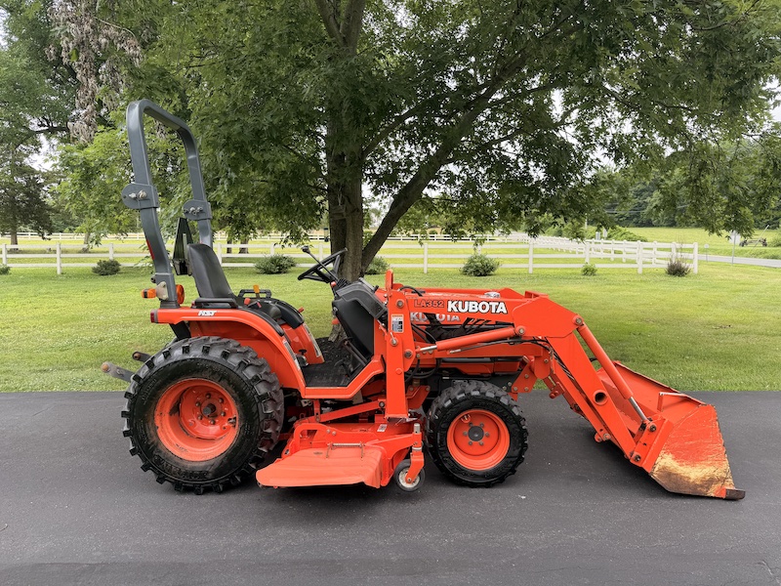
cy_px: 293
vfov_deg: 56.8
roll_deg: -2.1
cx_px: 390
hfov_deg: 71.6
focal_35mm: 24
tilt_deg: -2.2
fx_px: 541
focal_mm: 6.76
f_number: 1.78
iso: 80
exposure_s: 1/510
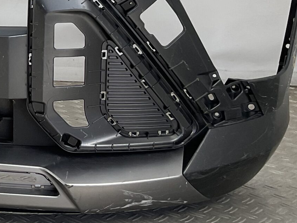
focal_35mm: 87
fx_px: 747
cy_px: -24
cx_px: -93
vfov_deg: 16.5
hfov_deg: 20.5
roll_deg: -0.8
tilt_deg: -8.0
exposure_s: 1/295
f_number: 1.8
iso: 16
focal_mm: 3
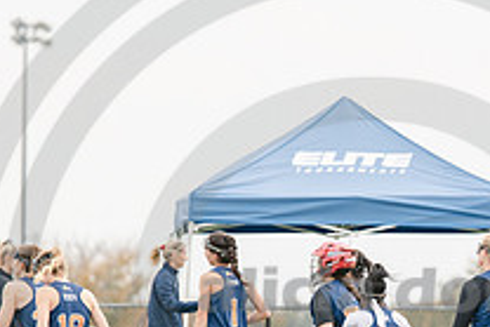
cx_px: 363
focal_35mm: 565
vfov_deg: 2.4
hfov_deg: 3.6
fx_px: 7695
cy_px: 316
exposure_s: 1/1250
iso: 250
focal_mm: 195
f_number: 3.5
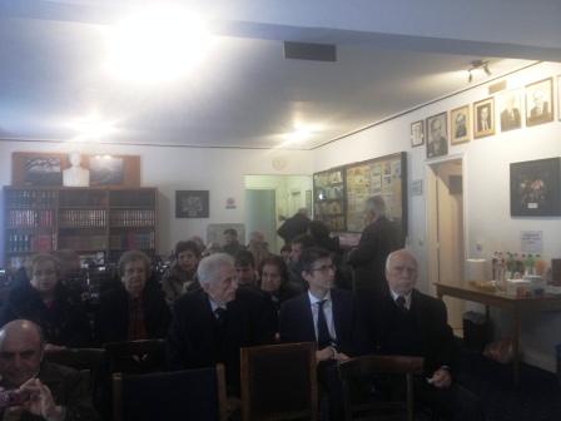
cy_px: 210
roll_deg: -0.2
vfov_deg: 40.7
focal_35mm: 35
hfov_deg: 52.6
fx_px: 567
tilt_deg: +0.5
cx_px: 280
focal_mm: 4.28
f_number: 2.4
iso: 125
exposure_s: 1/20
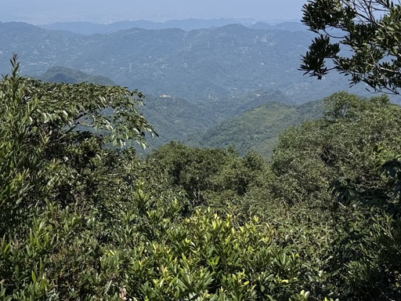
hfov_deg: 38.8
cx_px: 107
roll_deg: -1.4
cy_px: 12
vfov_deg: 28.7
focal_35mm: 48
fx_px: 556
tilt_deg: +0.0
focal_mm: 6.76
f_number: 1.78
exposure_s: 1/4975
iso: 80
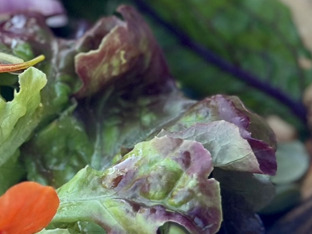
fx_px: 1919
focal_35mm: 213
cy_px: 77
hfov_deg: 8.9
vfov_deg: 7.0
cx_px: -259
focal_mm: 6.86
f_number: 1.78
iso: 80
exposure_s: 1/421
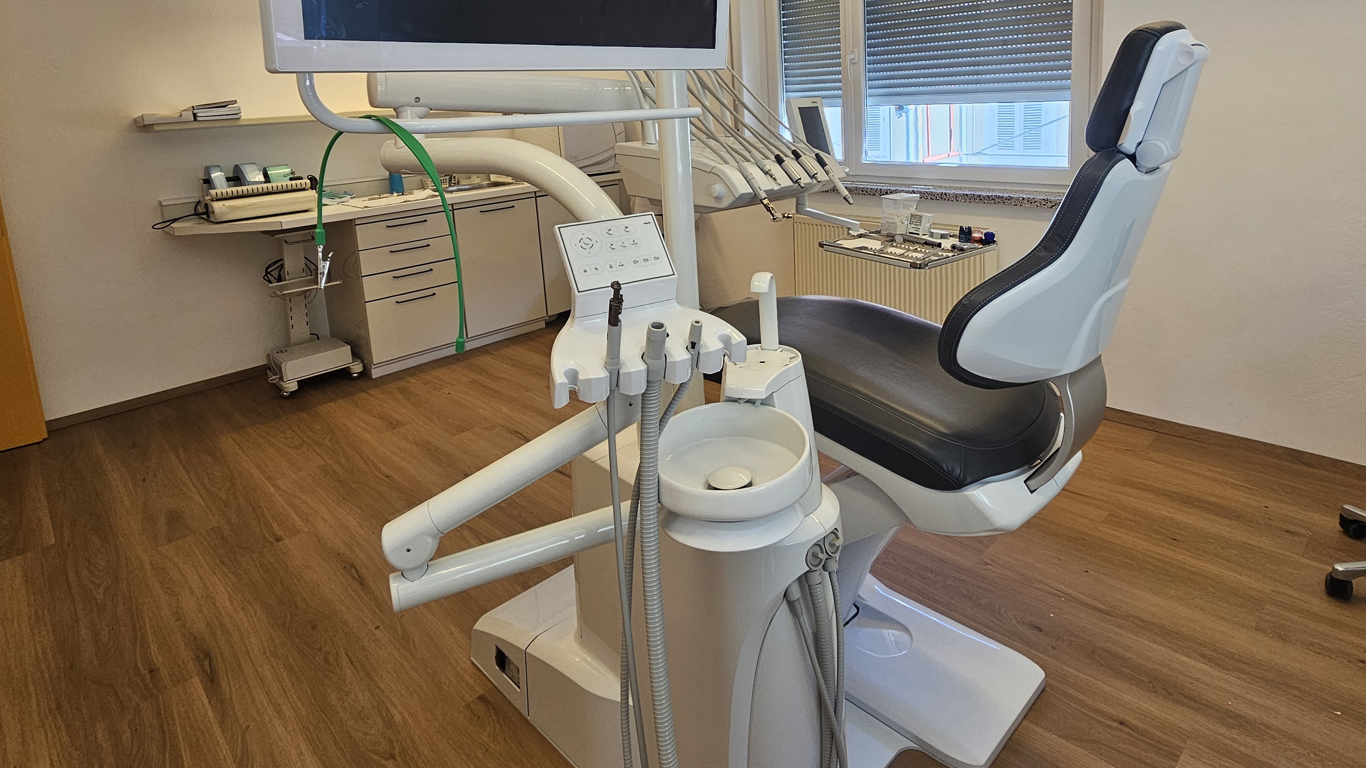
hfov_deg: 89.5
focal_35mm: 19
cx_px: 707
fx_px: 688
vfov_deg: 56.1
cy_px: 213
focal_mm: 2.2
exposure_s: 1/50
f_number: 2.2
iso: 64
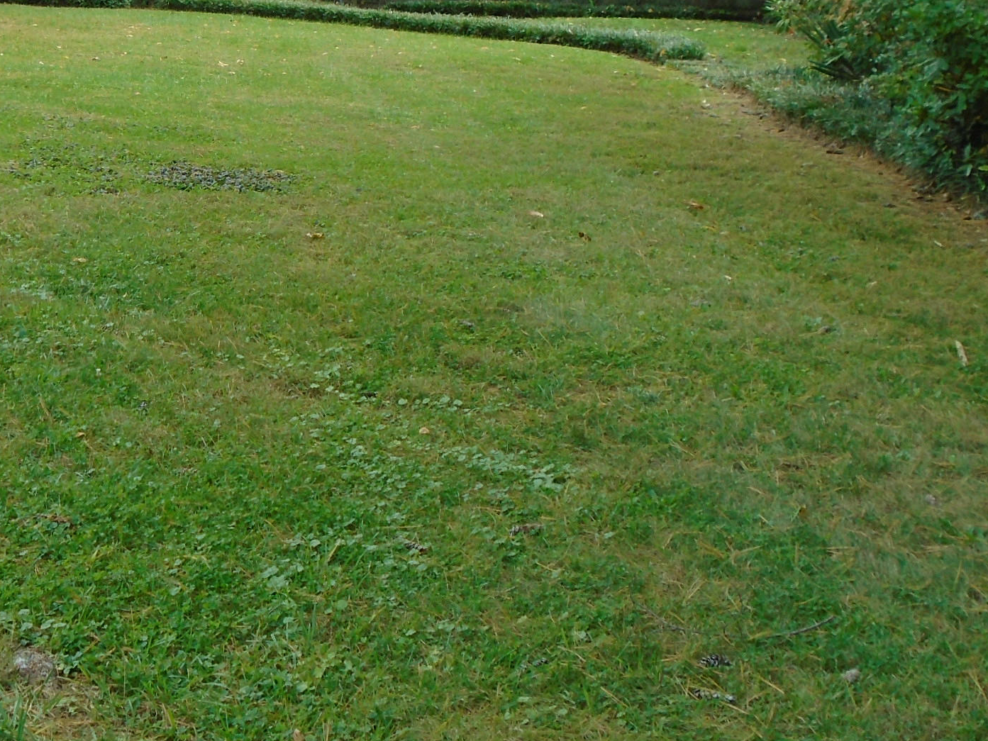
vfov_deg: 21.6
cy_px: 121
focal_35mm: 67
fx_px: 1912
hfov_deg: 28.3
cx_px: 186
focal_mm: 6.4
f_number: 3.8
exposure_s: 1/160
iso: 100
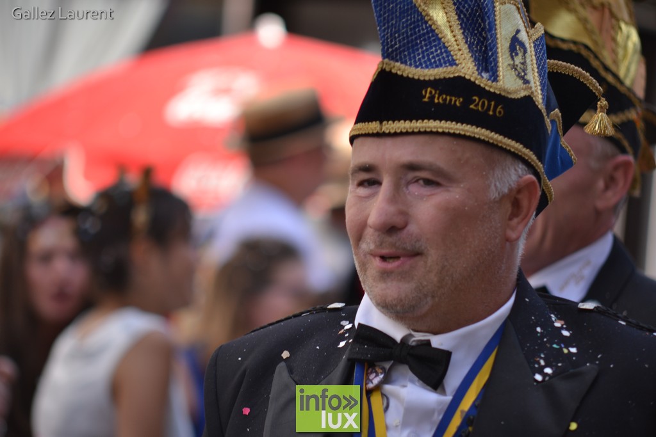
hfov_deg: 11.0
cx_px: 328
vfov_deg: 7.3
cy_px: 218
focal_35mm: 188
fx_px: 3417
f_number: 2.8
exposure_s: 1/640
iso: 100
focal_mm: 125
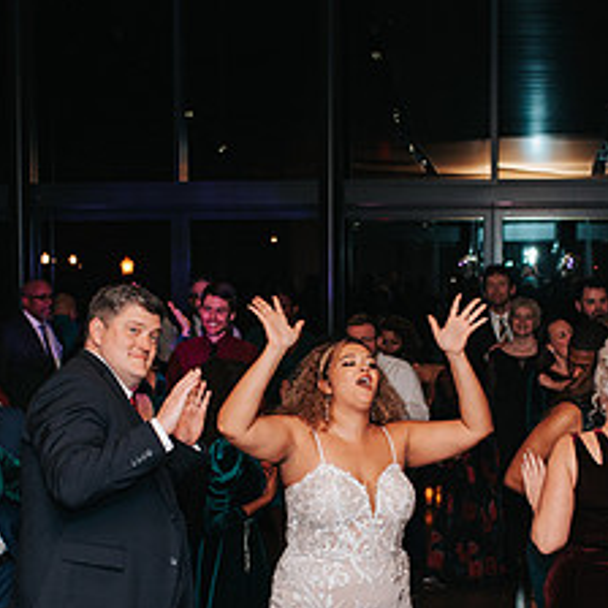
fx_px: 1530
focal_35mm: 77
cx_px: 328
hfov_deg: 22.5
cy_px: 406
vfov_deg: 22.4
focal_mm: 35
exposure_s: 1/200
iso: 1000
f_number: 3.5
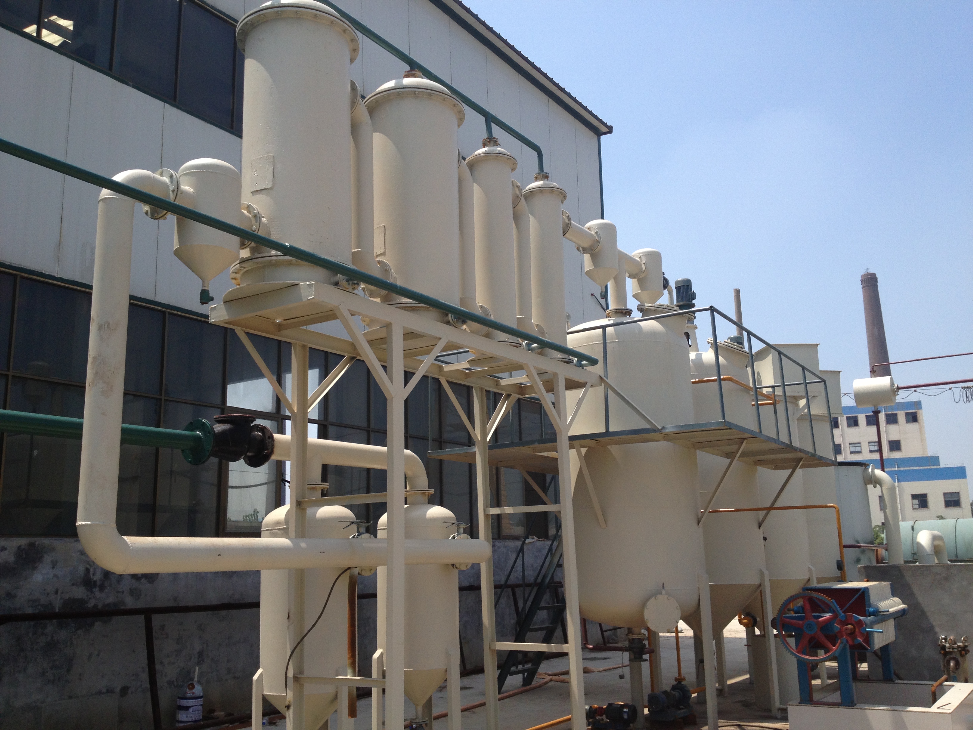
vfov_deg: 40.7
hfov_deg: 52.6
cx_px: 486
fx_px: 984
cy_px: 365
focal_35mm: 35
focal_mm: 4.28
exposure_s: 1/1783
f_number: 2.4
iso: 50
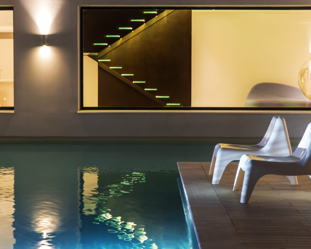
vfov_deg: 23.5
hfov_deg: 29.1
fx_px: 598
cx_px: 161
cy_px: 125
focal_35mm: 65
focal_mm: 38
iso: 3200
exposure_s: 1/20
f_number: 4
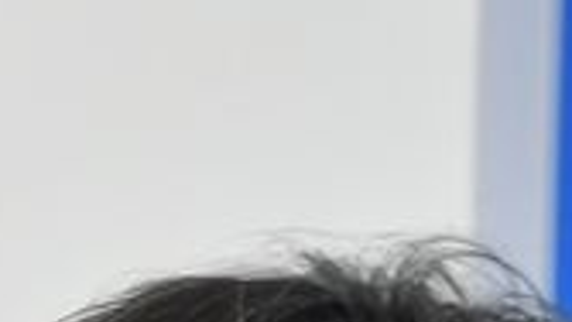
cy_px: 1026
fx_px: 10239
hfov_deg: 3.2
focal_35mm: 675
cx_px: -736
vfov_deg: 1.8
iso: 1000
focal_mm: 70
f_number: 5
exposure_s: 1/125
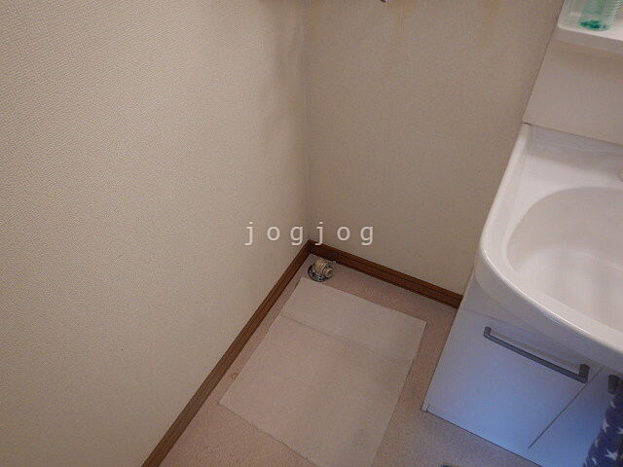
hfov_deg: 71.6
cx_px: 312
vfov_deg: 56.8
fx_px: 432
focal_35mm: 24
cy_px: 234
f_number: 2.8
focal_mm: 4.3
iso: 125
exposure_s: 1/30
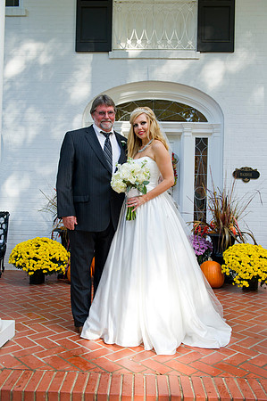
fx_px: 357
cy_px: 200
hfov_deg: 41.0
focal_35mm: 32
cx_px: 134
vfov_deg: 58.8
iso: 400
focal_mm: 32
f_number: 5.6
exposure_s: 1/320
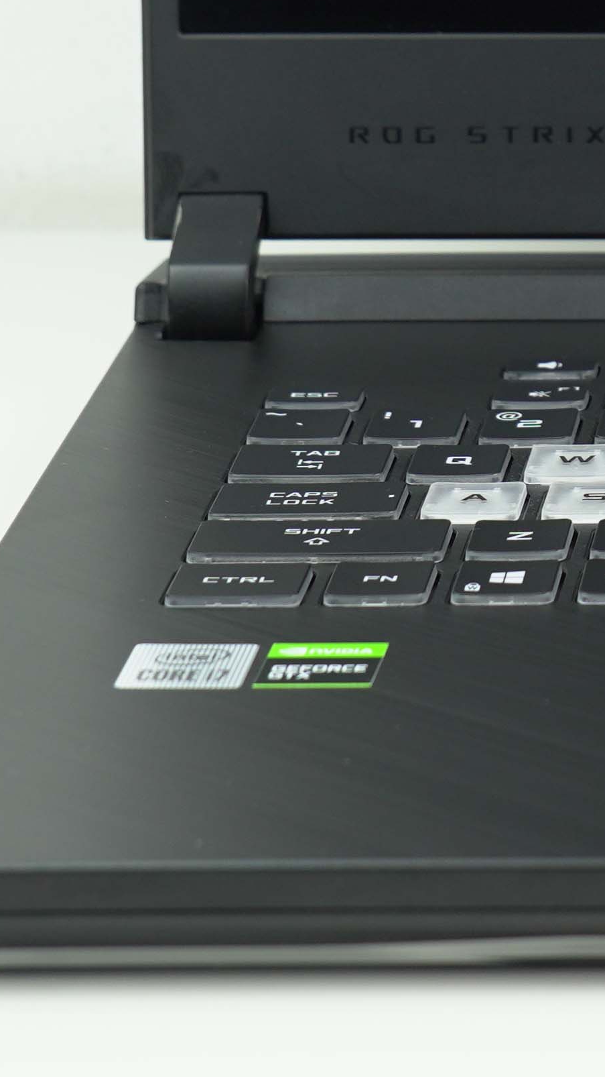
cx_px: 1071
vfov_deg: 11.6
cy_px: -172
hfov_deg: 6.5
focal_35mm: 182
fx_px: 5191
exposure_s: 1/50
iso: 160
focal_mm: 31
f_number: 4
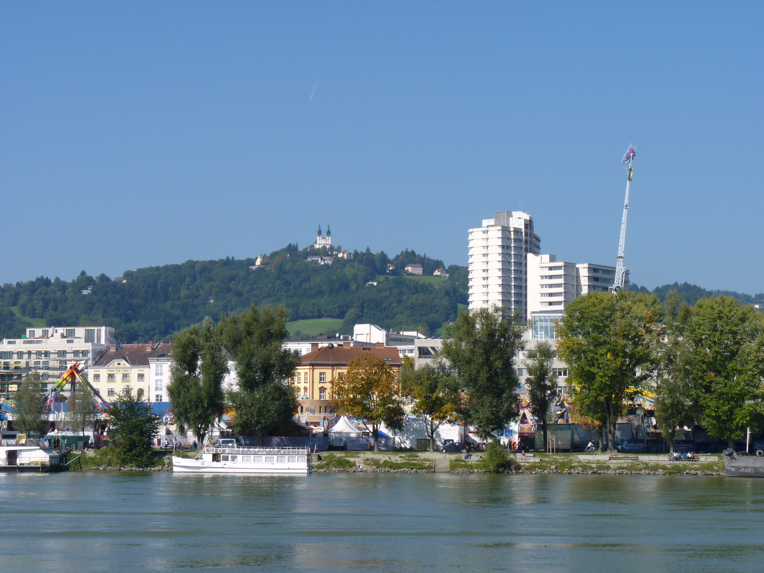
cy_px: 286
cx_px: 382
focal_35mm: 87
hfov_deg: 22.5
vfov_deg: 17.0
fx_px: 1920
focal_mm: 15.5
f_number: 5.6
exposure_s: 1/400
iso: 80
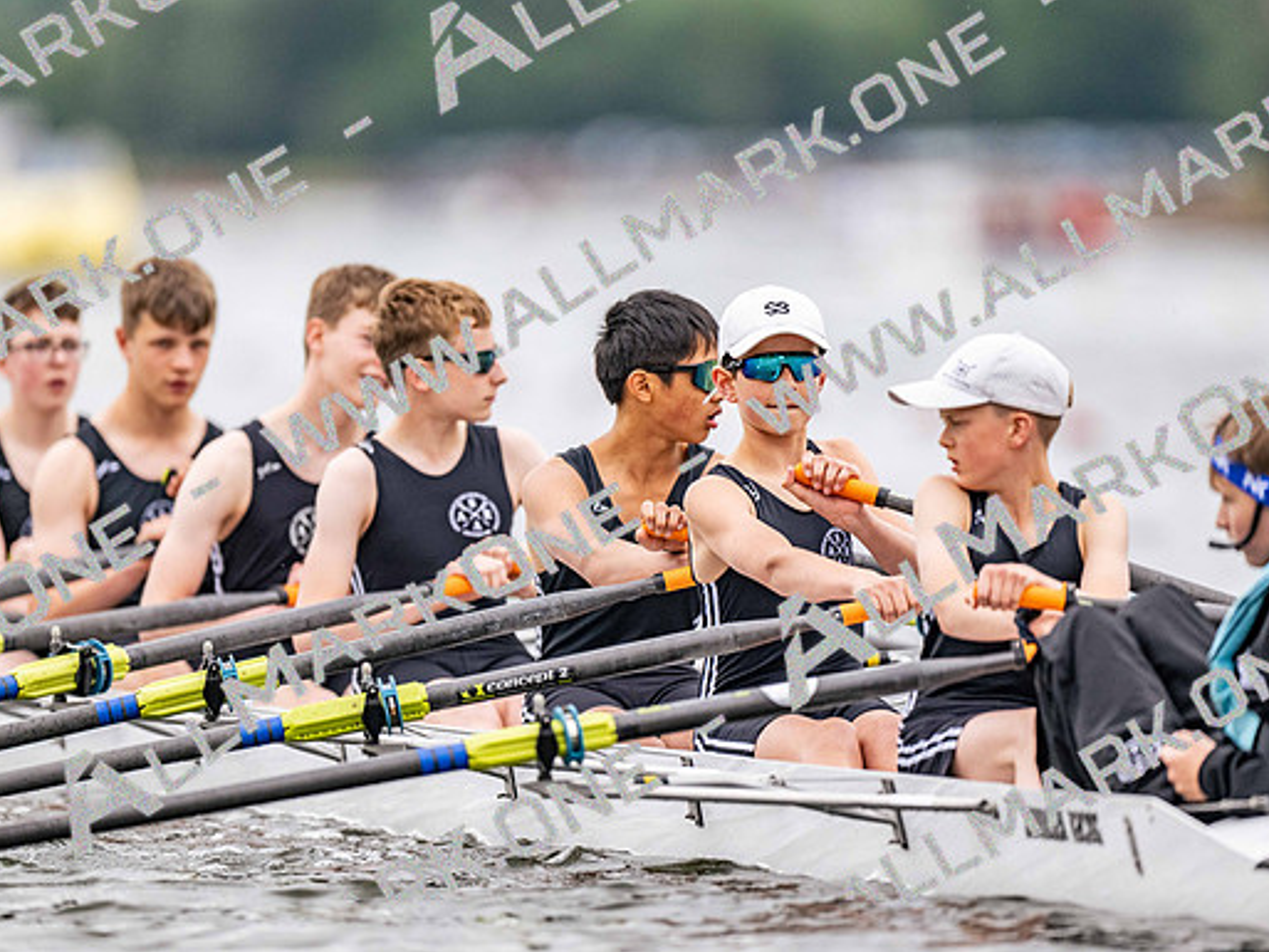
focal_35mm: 652
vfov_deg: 2.3
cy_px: 476
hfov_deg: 3.0
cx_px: 566
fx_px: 23907
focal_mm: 600
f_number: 4
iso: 1250
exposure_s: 1/2500
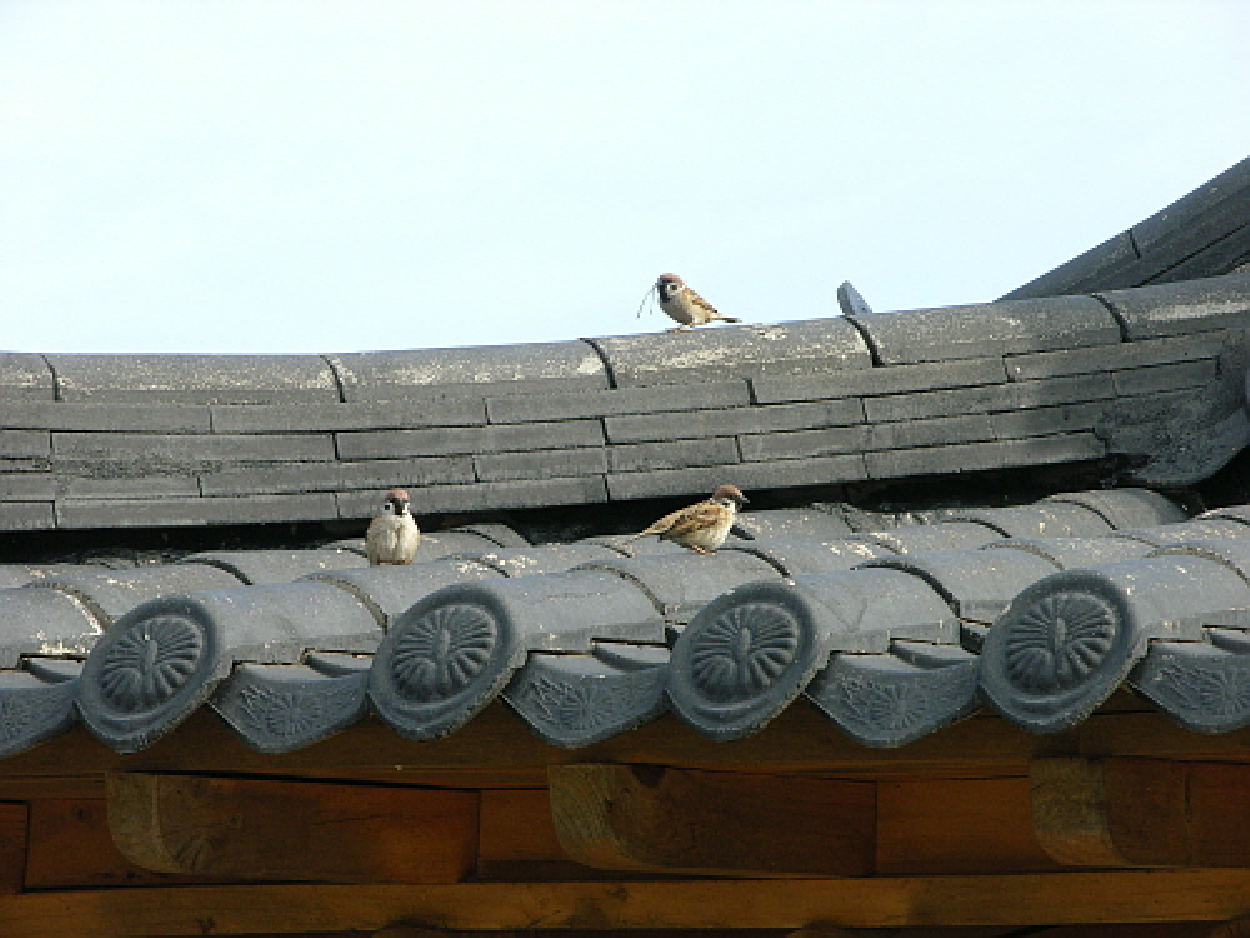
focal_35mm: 220
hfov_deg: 9.0
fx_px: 7944
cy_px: 469
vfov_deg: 6.8
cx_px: 625
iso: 100
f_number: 7.3
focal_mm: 56.7
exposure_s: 1/95.6
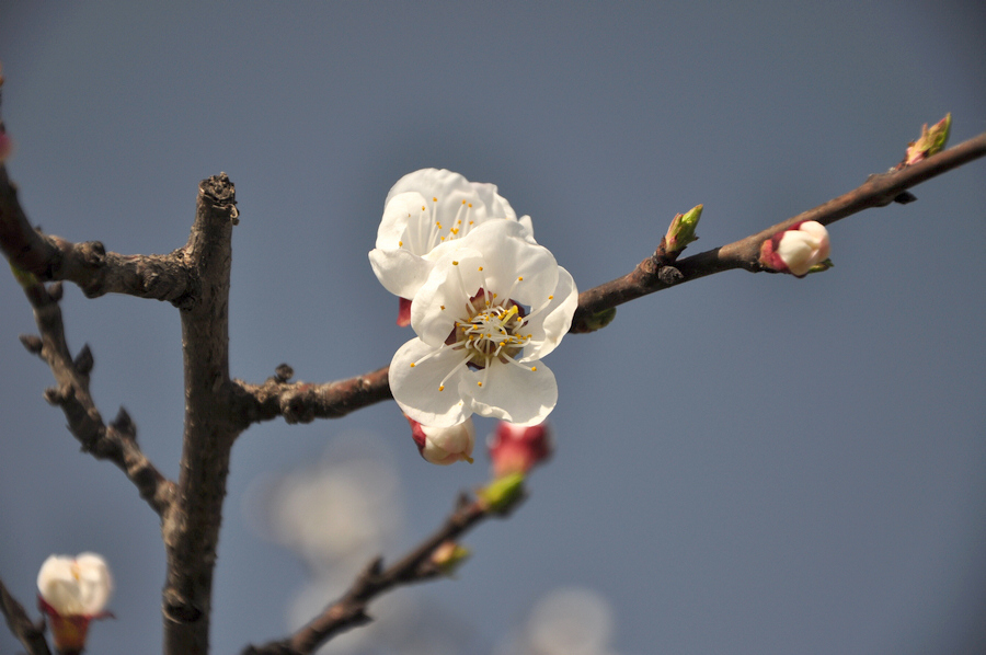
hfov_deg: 13.1
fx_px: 4309
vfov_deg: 8.7
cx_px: 493
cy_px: 328
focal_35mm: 158
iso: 200
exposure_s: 1/500
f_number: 5.6
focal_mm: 105
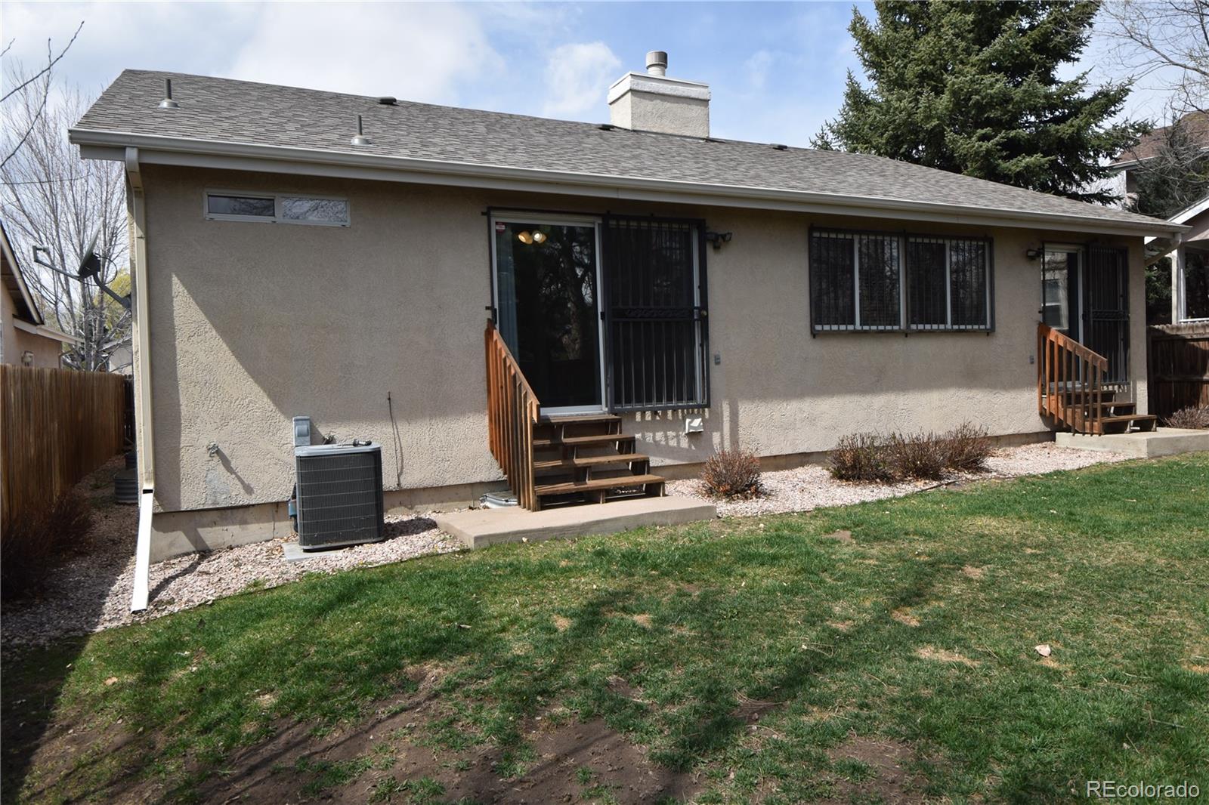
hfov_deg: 73.8
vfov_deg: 53.1
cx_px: 604
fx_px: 806
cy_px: 402
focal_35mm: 24
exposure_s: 1/250
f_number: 8
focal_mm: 16
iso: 100
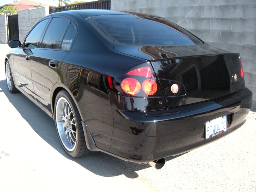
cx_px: 128
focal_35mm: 35
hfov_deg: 52.6
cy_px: 96
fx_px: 259
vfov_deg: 40.7
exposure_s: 1/172
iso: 64
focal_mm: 5.9
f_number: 3.8
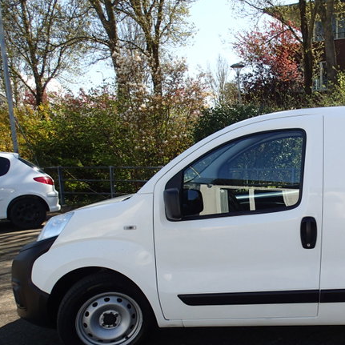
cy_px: 227
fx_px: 440
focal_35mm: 39
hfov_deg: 40.2
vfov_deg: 42.3
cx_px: 299
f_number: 2.8
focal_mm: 4.5
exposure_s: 1/640
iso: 100
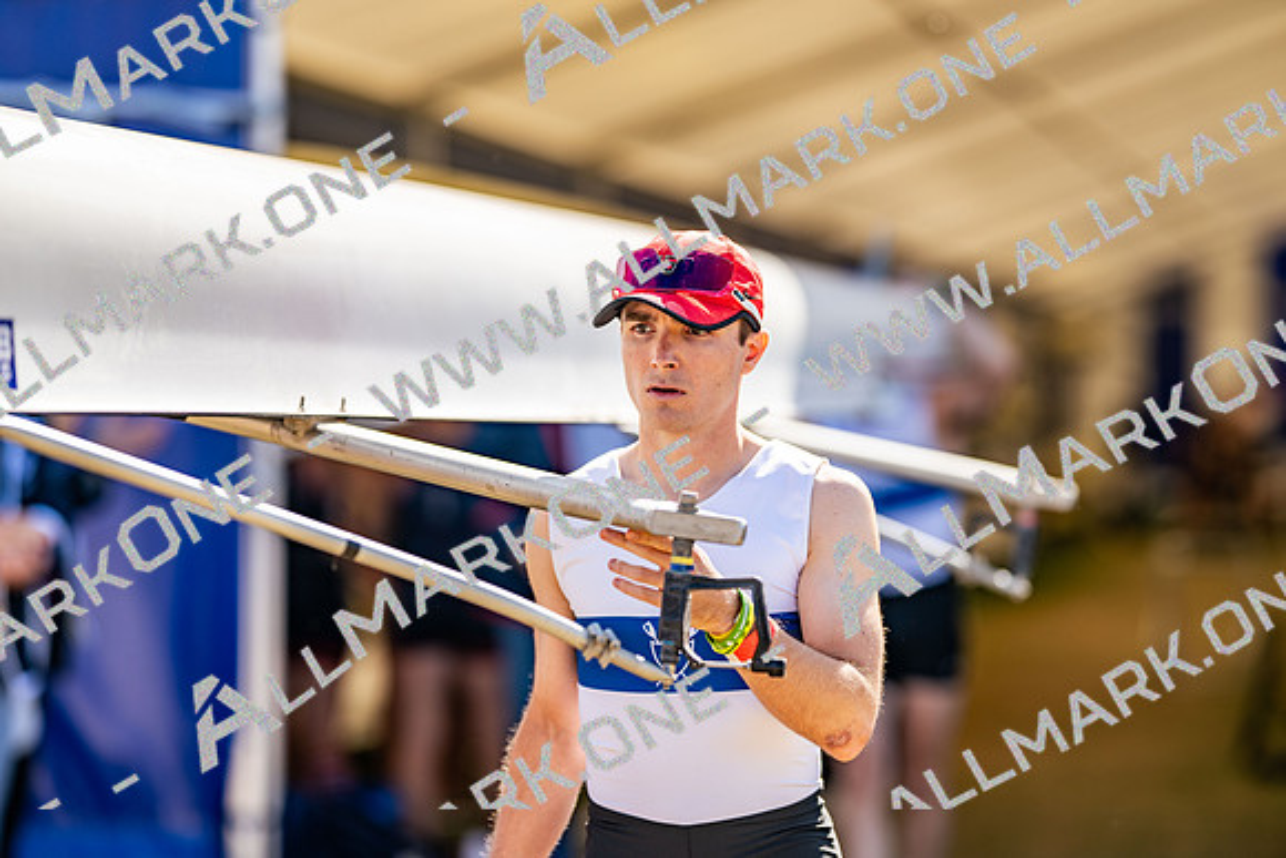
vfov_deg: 10.2
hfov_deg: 15.2
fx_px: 4823
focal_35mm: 135
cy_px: 429
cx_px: 643
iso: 64
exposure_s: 1/1600
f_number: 1.8
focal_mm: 135
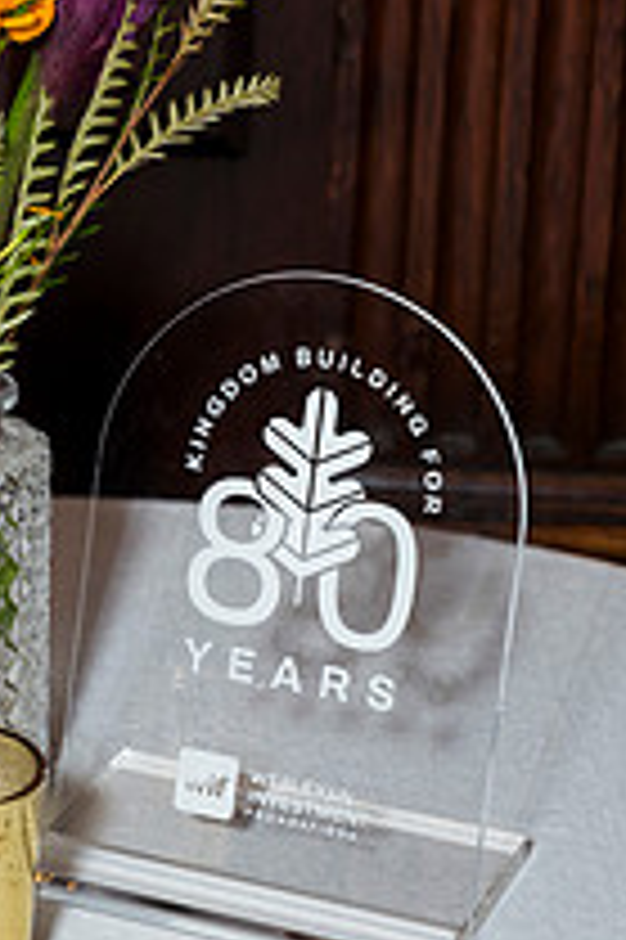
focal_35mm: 151
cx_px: 23
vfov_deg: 13.6
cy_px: 310
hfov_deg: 9.0
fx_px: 3945
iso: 800
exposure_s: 1/125
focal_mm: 70
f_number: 5
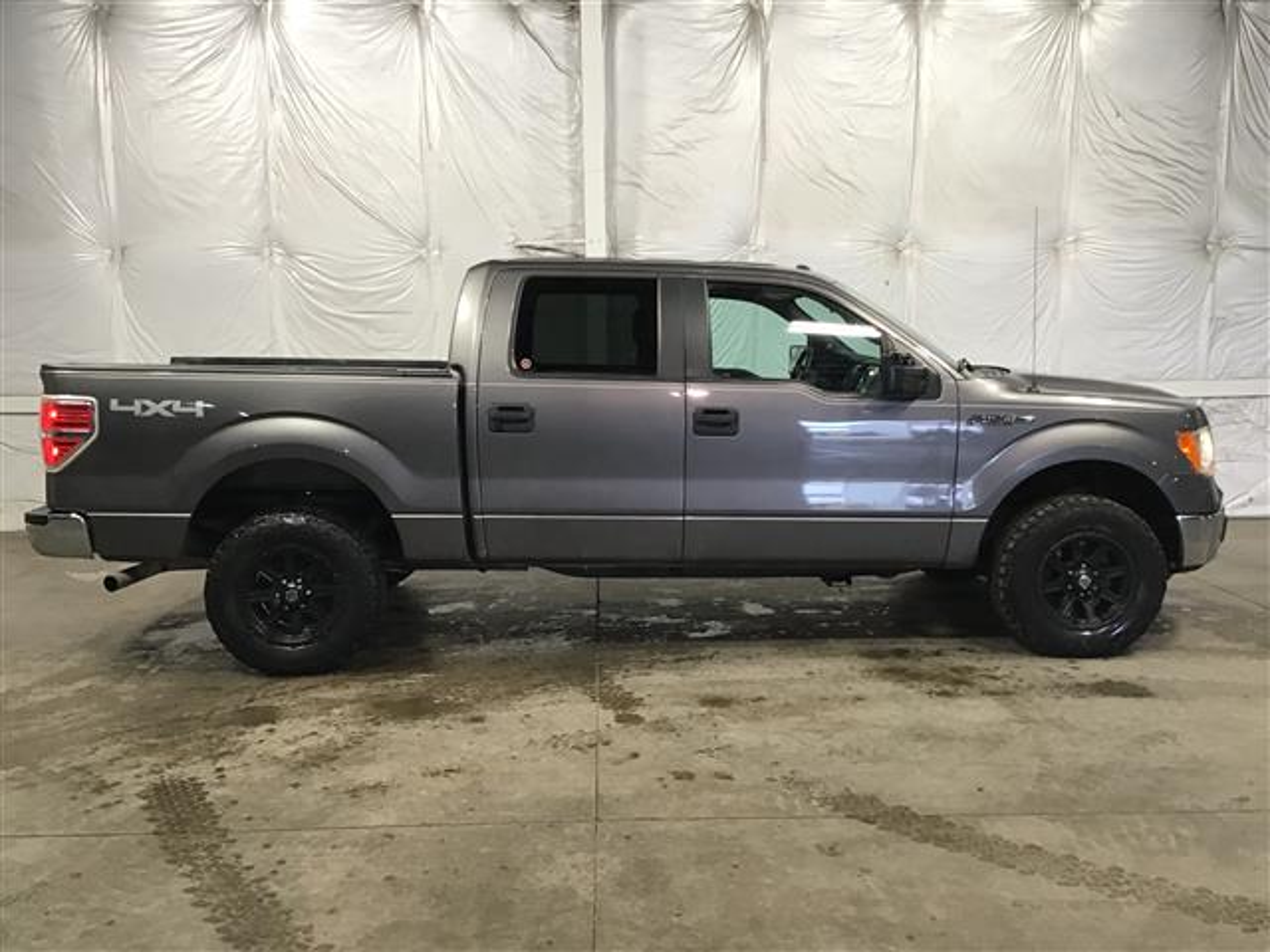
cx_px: 635
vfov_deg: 45.4
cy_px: 476
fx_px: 1137
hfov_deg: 58.4
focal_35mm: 31
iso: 64
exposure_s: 1/30
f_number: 2.4
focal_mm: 3.3
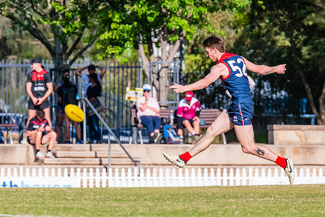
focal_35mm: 787
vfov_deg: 1.7
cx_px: 248
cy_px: 95
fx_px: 7107
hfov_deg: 2.6
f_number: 10
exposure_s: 1/1600
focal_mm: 420
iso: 800
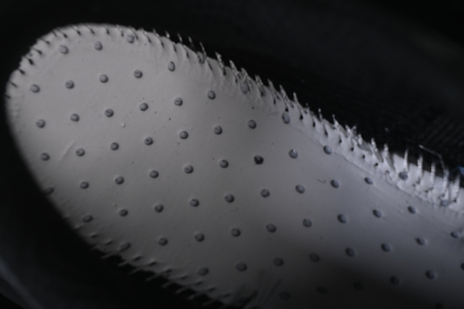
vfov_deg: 18.2
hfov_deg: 27.0
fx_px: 967
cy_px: 154
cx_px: 232
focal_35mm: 75
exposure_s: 1/40
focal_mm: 50
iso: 160
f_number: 6.3
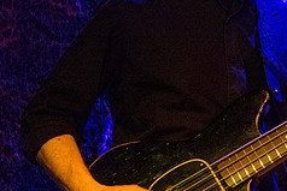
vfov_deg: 7.6
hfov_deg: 11.3
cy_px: 17
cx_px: 254
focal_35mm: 180
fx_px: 1436
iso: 6400
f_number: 3.2
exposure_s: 1/80
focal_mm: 70
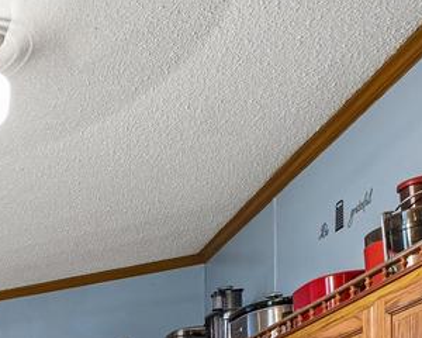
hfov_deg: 23.5
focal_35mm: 63
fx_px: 787
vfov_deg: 20.3
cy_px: 527
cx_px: -224
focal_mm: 14
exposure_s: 1/2
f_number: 8
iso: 400
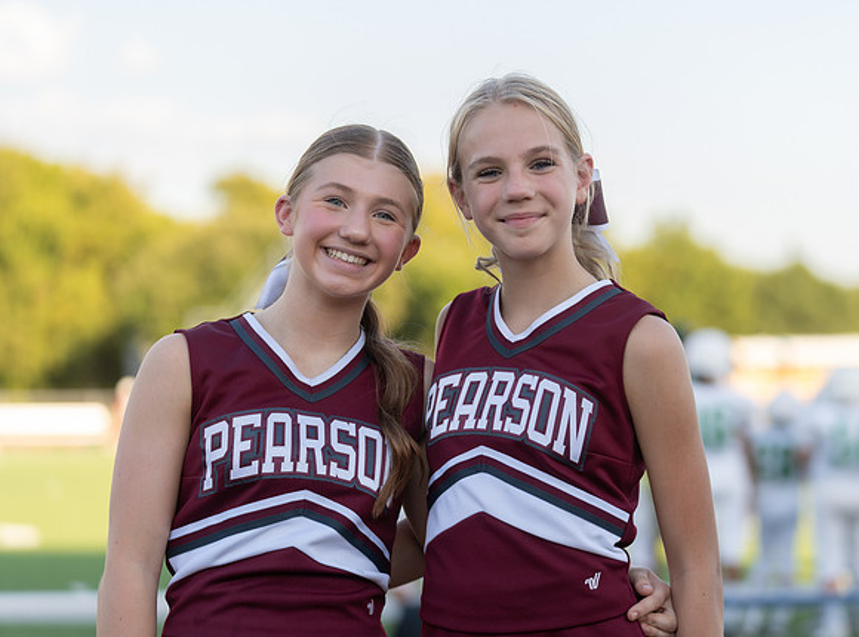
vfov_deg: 14.0
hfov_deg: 18.8
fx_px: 2600
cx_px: 478
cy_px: 318
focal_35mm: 105
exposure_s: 1/320
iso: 100
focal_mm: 98
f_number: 2.8
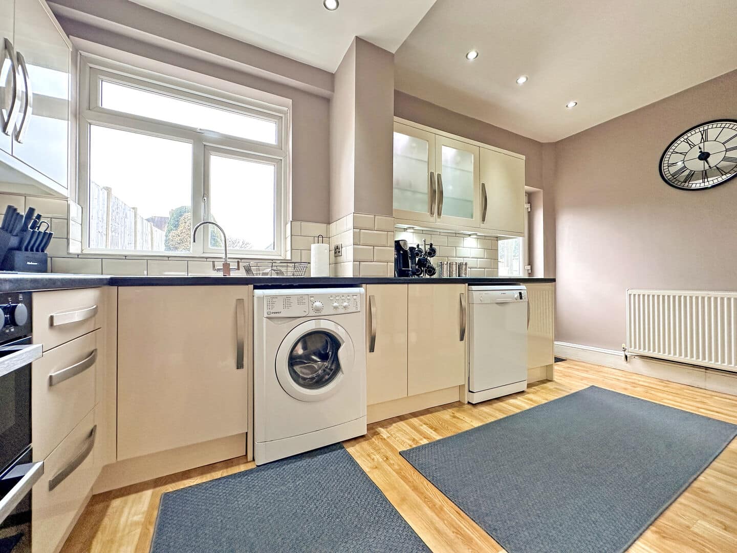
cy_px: 276
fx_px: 298
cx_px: 368
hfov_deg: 102.1
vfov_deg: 85.7
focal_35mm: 14
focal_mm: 2.22
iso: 160
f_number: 2.2
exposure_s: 1/100
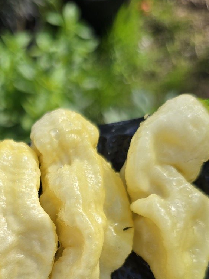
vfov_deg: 36.9
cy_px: 241
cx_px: 42
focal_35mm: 49
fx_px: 395
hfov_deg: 29.0
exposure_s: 1/358
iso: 12
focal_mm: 6.3
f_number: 1.7
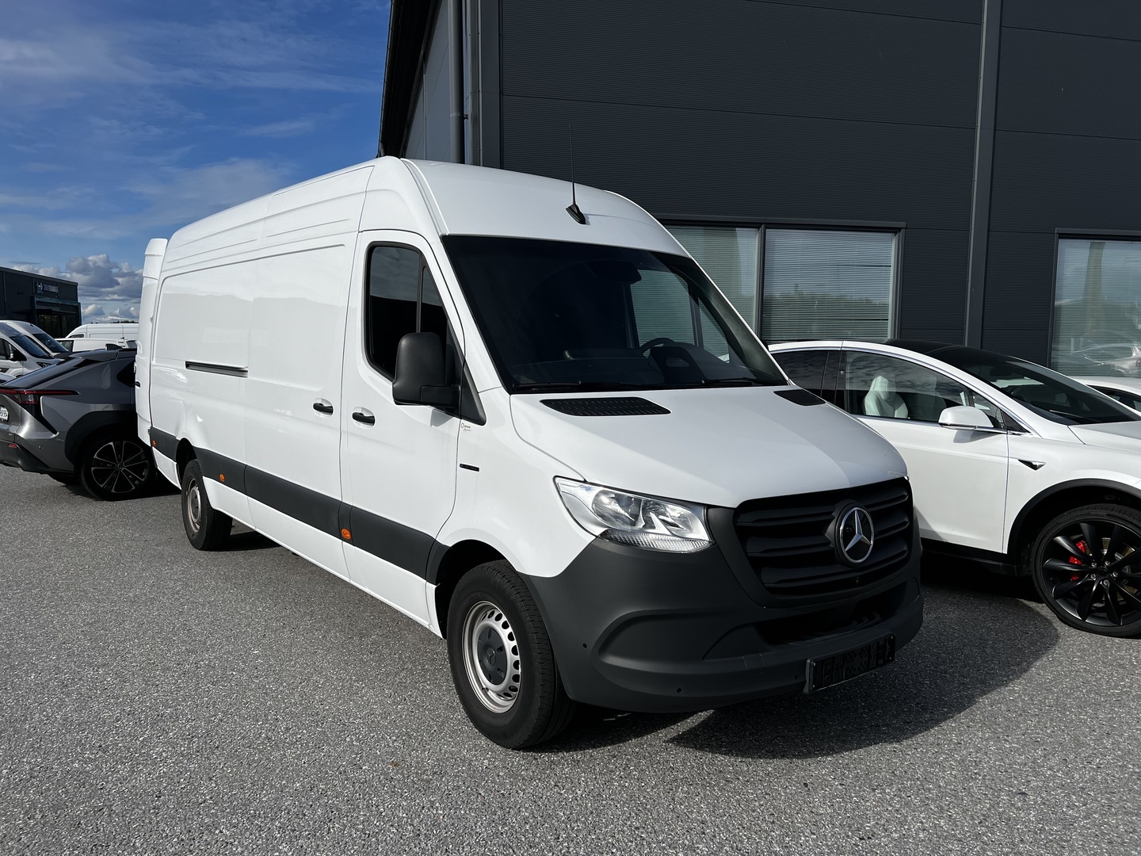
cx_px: 570
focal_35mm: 26
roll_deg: -0.2
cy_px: 428
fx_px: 857
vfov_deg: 53.1
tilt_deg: -6.2
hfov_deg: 67.3
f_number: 1.5
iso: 50
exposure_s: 1/8696
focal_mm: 5.7
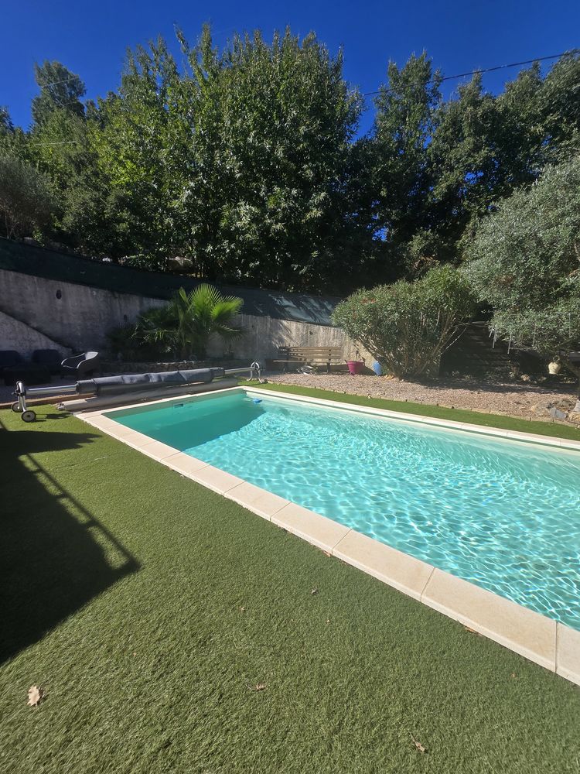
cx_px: 290
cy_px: 387
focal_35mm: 13
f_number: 2.2
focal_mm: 2.2
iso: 50
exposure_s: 1/2240
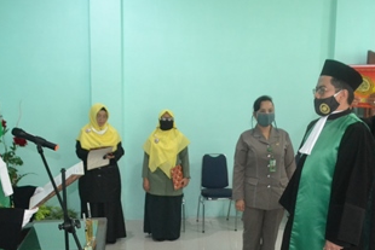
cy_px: 150
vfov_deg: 34.1
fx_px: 406
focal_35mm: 39
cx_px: 183
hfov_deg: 49.5
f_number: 3.5
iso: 2800
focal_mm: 18
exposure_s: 1/60
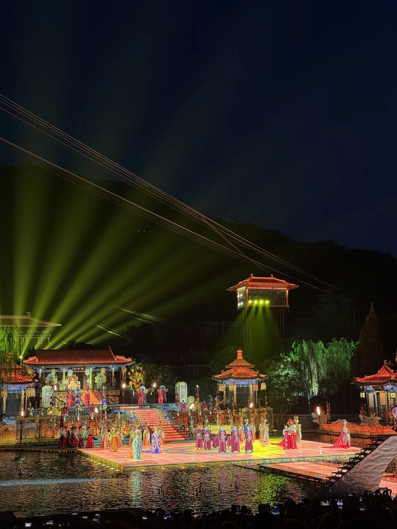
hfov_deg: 30.3
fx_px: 734
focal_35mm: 48
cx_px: 198
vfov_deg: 39.7
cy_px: 264
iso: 200
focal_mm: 6.76
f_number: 1.78
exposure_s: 1/50
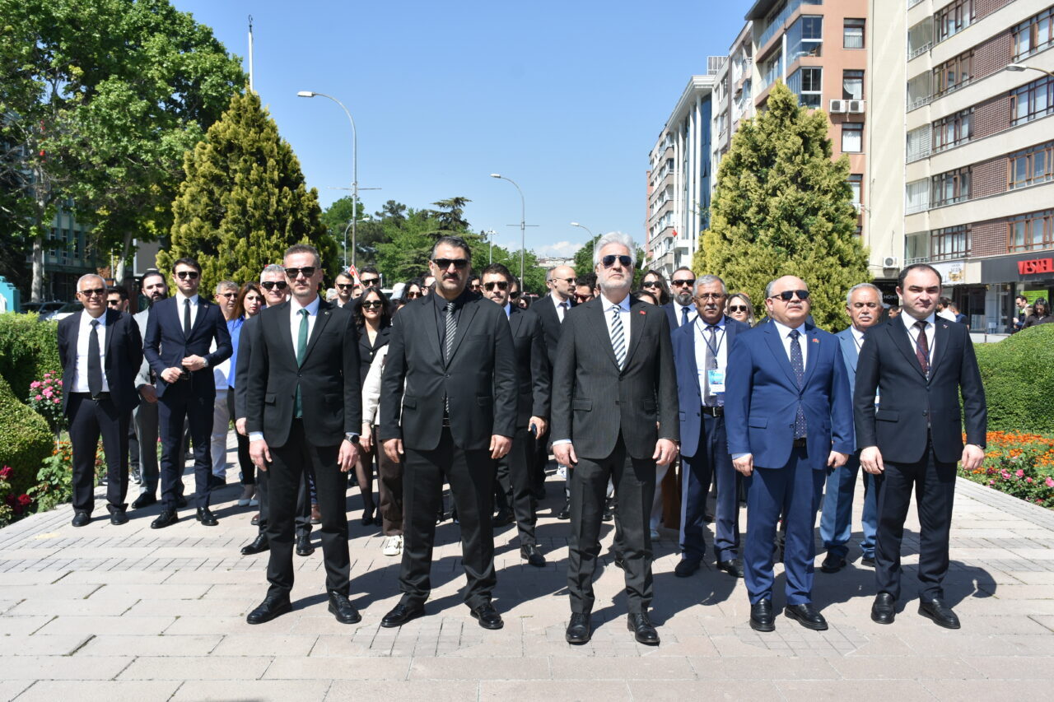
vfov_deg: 38.4
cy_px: 351
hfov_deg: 55.1
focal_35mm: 34
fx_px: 1010
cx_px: 527
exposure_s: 1/500
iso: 220
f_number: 8
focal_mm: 23
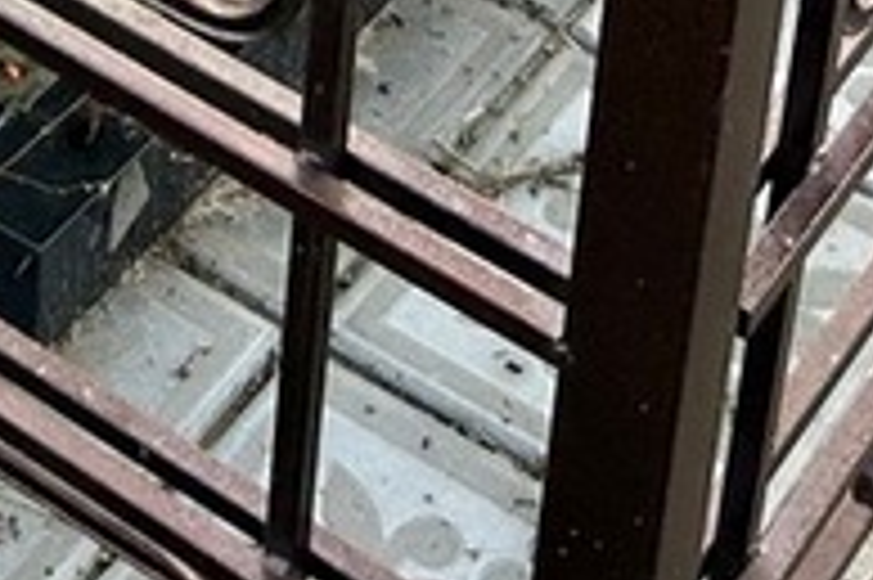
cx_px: -14
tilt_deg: -24.7
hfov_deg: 14.1
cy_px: -1052
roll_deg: -0.1
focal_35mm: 143
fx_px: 3465
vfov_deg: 8.3
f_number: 1.5
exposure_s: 1/662
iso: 50
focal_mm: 5.7
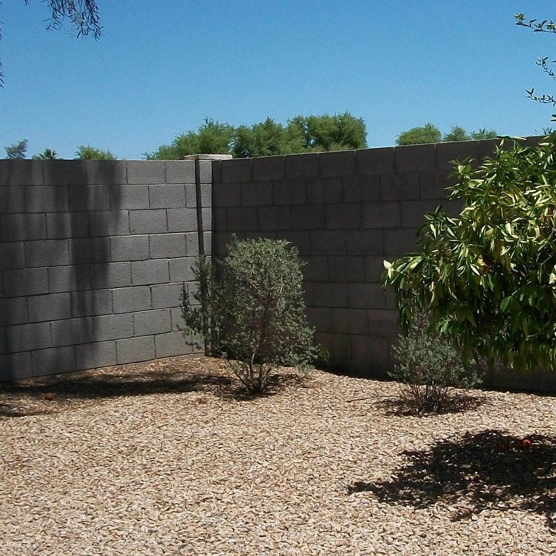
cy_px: 300
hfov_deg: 25.9
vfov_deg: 26.5
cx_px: 461
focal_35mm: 65
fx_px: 1181
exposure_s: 1/640
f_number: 5.5
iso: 80
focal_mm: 5.7
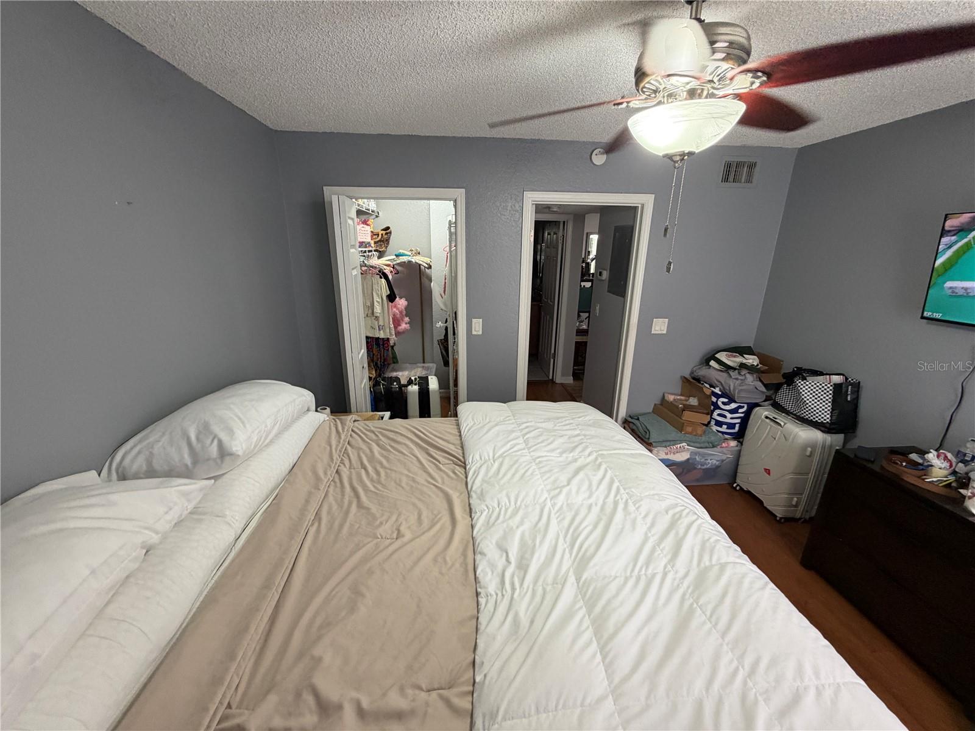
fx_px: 394
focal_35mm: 14
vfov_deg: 85.7
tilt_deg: -17.3
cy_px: 366
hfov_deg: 102.1
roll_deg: -1.1
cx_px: 488
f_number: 2.2
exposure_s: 1/60
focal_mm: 2.22
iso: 200
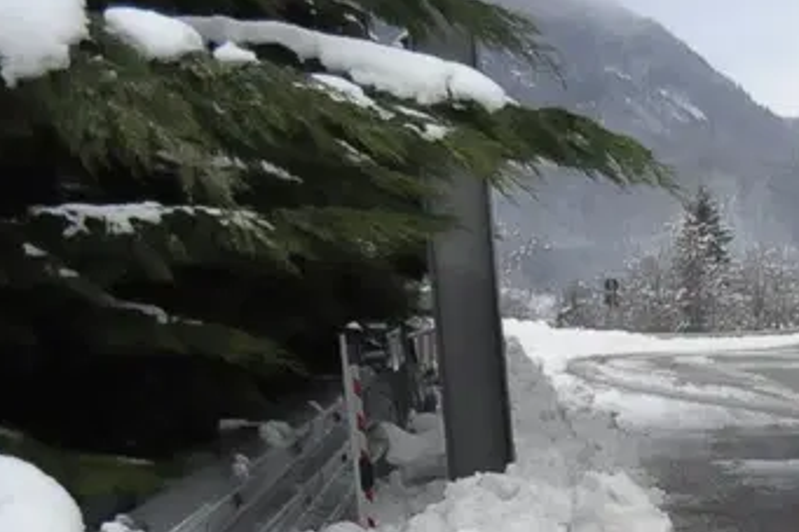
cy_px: 857
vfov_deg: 13.4
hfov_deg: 17.7
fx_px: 2107
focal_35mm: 95
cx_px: 1392
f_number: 3.5
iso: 2000
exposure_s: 1/3200
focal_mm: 18
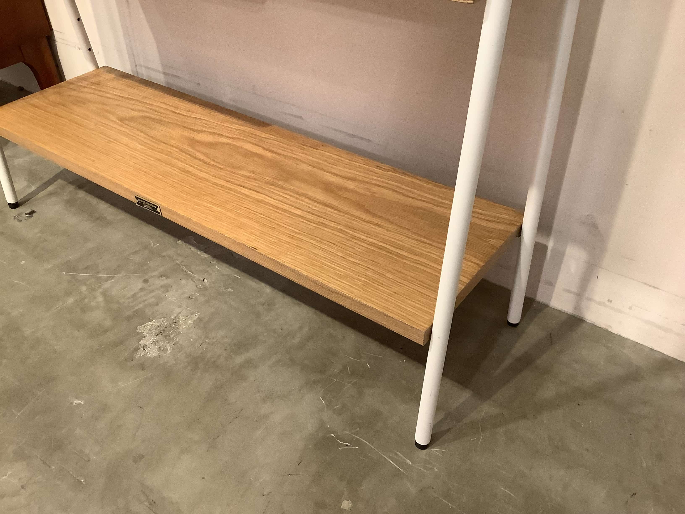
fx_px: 613
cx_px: 342
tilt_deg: -39.2
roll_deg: +1.5
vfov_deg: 45.4
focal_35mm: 31
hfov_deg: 58.4
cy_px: 257
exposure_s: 1/60
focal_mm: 3.3
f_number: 2.4
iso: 250
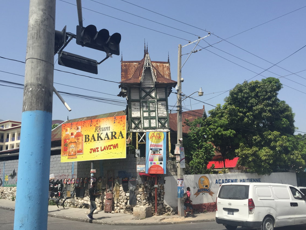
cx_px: 157
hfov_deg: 58.3
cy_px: 120
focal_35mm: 31
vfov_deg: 45.4
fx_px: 274
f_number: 2.2
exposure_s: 1/1980
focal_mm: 4.15
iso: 32
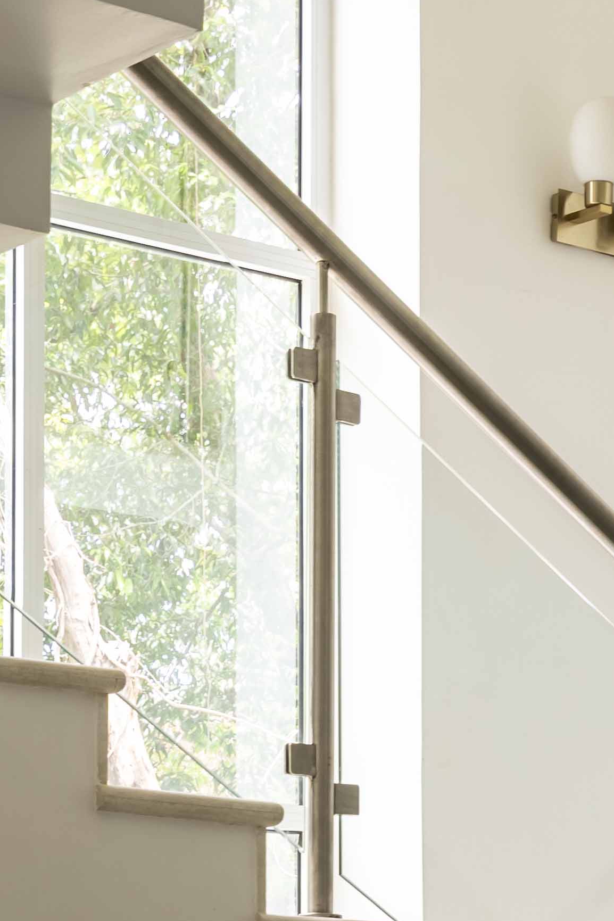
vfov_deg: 16.1
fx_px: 3095
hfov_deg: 11.3
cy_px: 1162
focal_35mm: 121
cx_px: 294
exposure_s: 1/40
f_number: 8
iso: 200
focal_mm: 35
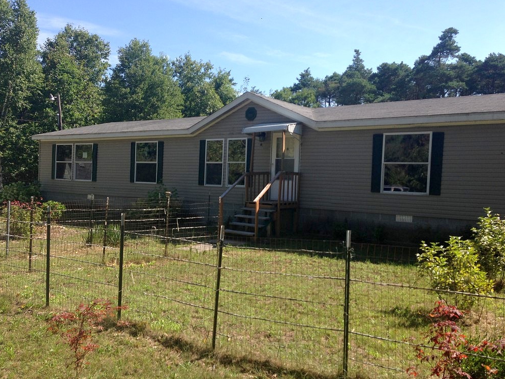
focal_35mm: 34
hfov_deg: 54.0
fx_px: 496
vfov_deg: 41.8
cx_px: 254
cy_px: 189
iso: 50
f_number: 2.4
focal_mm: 4.13
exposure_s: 1/834
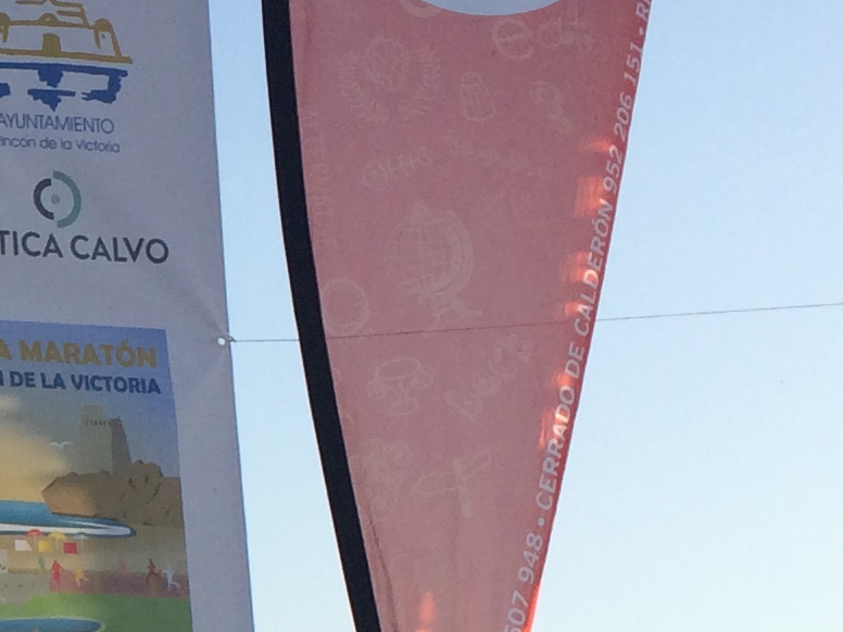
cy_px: 677
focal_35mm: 122
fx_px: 2971
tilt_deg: +6.0
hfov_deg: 14.7
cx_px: -521
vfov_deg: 12.0
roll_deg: +2.2
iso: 32
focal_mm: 4.15
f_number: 2.2
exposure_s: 1/1325
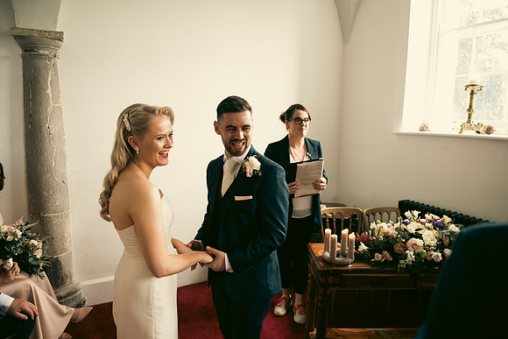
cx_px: 254
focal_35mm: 24
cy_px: 170
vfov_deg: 53.2
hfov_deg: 73.7
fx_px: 339
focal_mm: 24
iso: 800
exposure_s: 1/160
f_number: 3.5
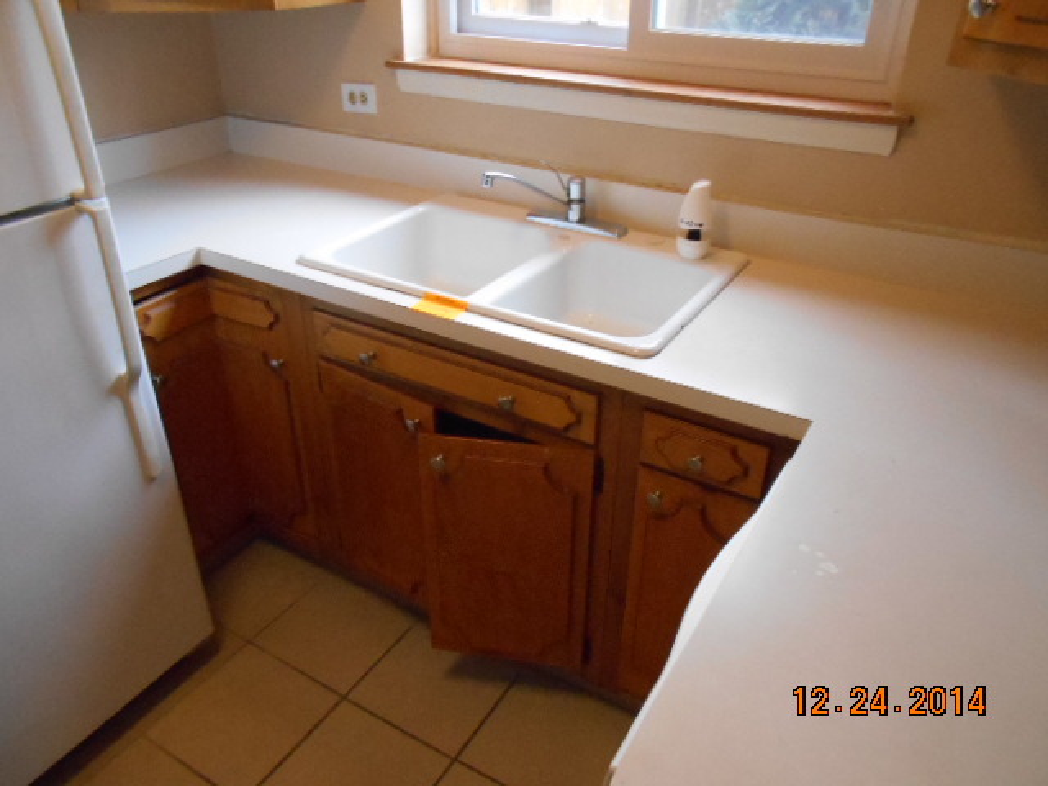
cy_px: 393
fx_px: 787
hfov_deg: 67.3
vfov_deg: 53.1
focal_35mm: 26
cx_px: 524
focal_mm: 4.6
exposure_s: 1/30
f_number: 3.2
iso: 800
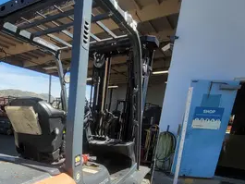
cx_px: 55
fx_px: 191
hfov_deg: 60.8
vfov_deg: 45.8
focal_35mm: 27
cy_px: 171
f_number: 2.2
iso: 40
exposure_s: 1/1189
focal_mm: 1.74
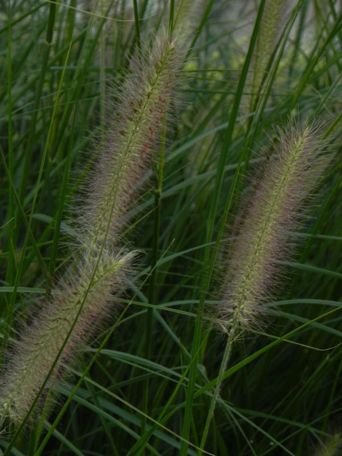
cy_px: 228
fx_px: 2793
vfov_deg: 9.3
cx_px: 171
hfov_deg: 7.0
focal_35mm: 212
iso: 160
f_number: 5
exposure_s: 1/25
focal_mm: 37.7
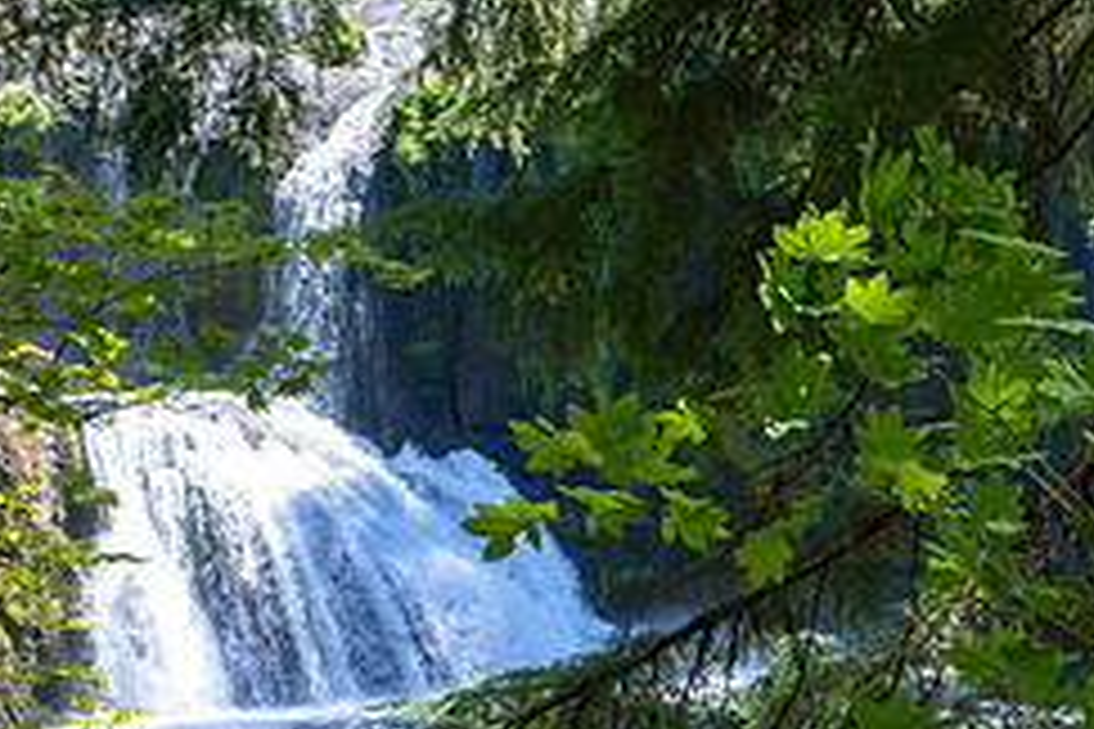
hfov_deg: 17.4
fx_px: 3555
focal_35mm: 117
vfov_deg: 11.7
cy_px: 562
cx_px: 266
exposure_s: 1/640
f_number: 10
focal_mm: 33
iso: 1250
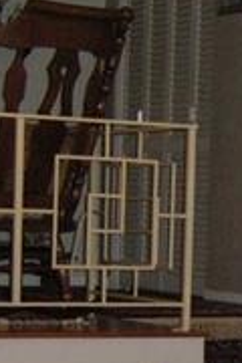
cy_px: 426
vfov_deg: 12.6
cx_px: 428
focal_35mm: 160
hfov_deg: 8.3
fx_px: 1613
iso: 200
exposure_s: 1/181
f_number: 2.7
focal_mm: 7.5
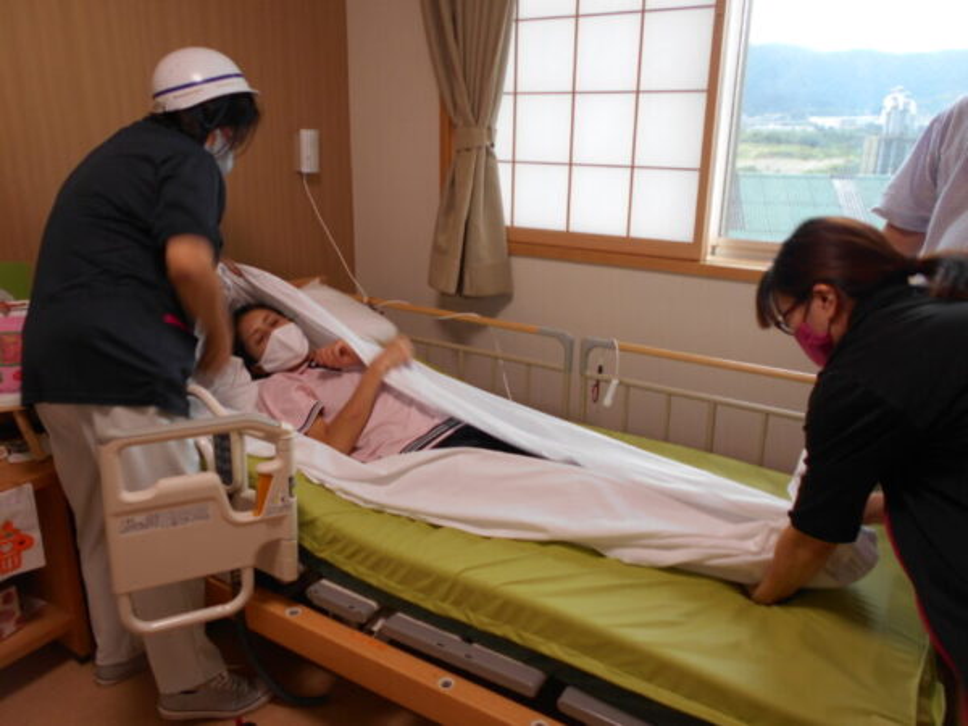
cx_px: 484
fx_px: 727
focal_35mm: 26
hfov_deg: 67.3
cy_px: 363
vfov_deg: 53.1
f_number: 3.2
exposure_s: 1/30
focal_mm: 4.6
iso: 80
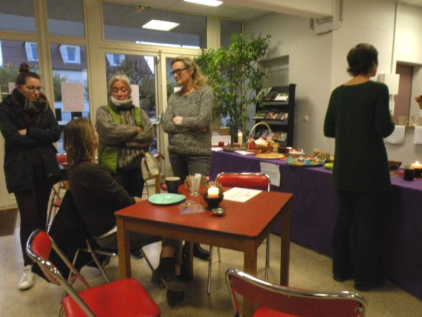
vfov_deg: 49.8
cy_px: 157
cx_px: 212
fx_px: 342
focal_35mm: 28
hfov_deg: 63.4
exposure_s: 1/10.1
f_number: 8
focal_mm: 4.7
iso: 400
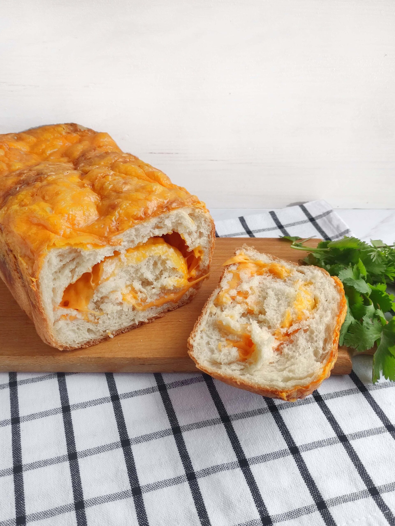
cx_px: 198
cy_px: 263
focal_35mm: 25
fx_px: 380
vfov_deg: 69.4
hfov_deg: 54.9
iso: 77
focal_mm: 5.4
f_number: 1.9
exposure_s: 1/120
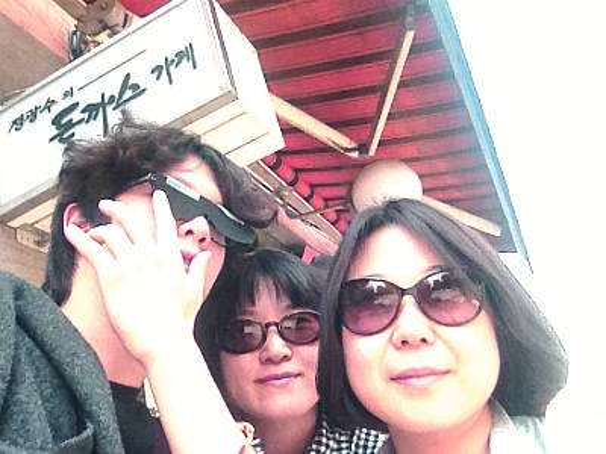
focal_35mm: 35
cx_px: 303
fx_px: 613
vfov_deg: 40.7
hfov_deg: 52.6
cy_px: 227
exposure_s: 1/612
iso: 250
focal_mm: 1.85
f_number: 2.4
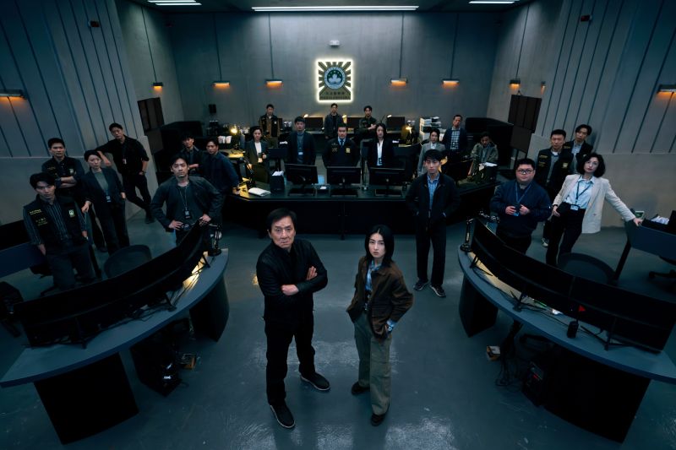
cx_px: 338
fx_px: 338
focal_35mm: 18
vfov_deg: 67.4
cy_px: 225
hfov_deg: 90.0
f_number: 5
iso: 3200
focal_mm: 18
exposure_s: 1/100
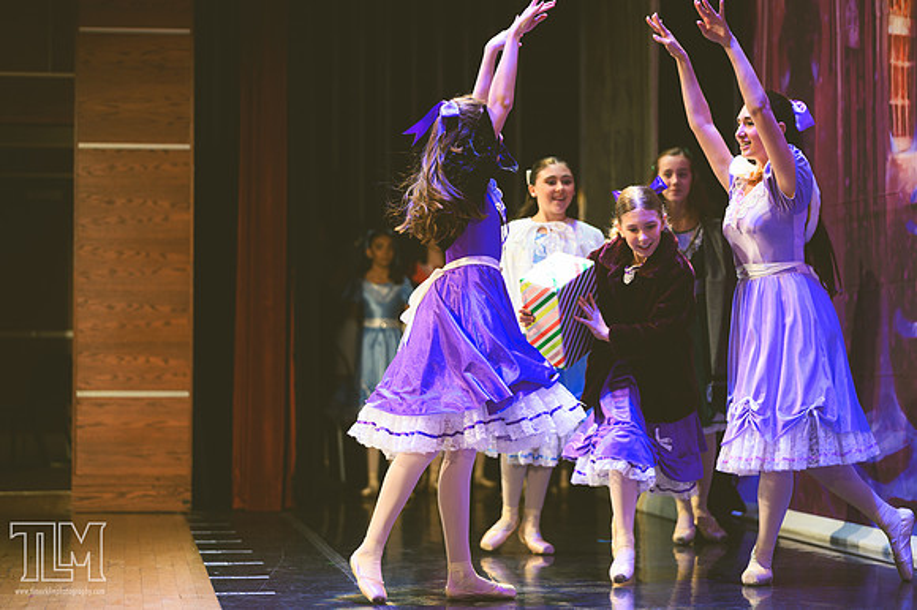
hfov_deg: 20.4
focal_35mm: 100
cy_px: 305
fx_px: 2546
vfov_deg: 13.7
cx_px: 458
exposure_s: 1/250
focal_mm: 100
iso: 1600
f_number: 2.8
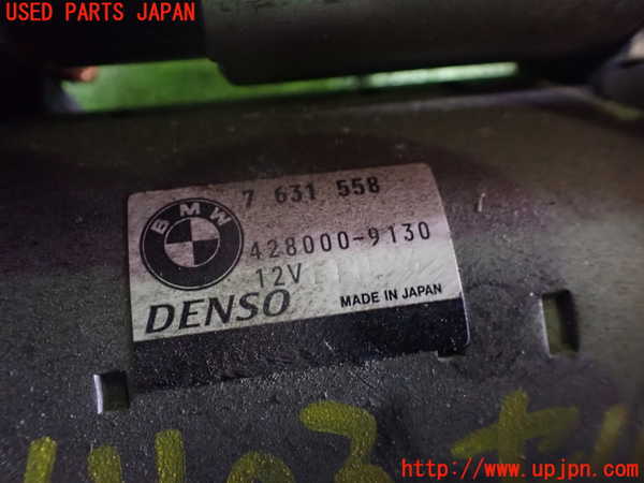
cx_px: 322
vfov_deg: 46.8
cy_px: 242
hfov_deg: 60.0
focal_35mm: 30
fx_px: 558
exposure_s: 1/30
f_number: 2.3
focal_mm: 5.4
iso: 1250
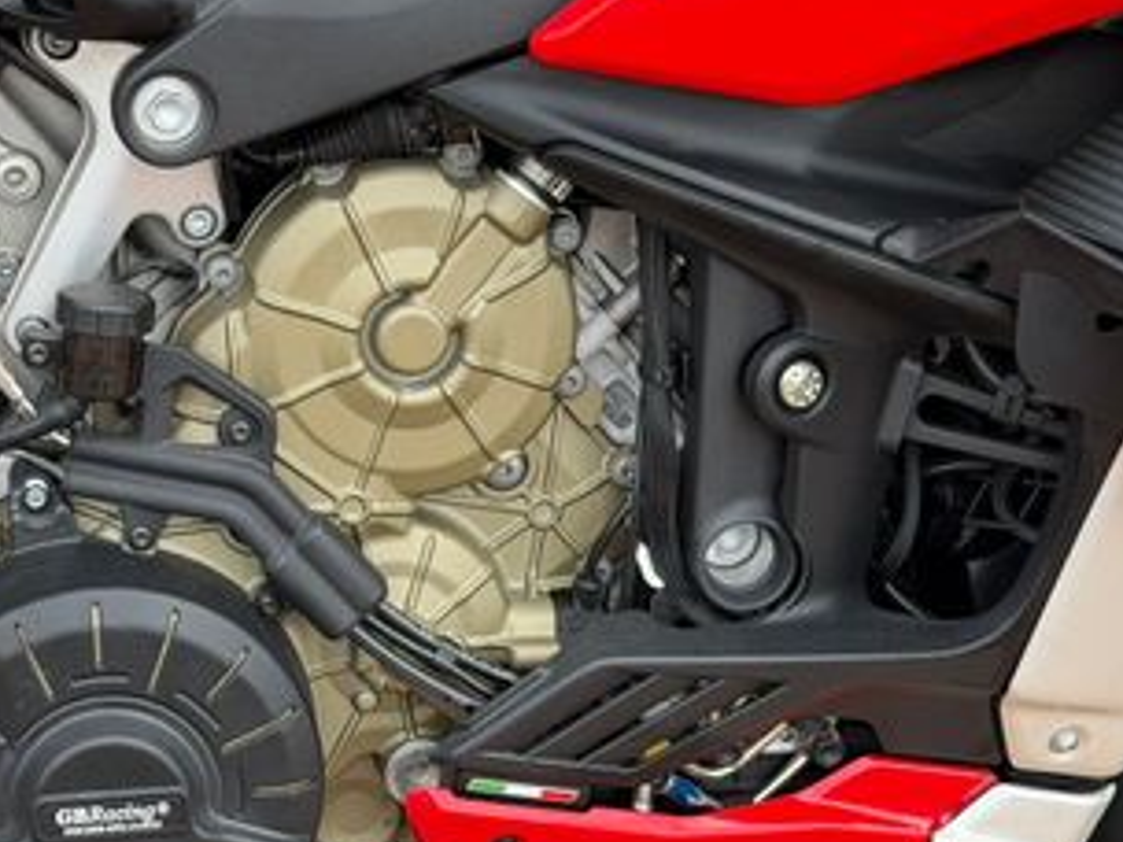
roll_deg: -1.1
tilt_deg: -29.1
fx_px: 3277
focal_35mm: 101
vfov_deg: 14.6
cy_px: 425
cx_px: 251
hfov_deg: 19.3
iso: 80
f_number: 1.78
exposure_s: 1/1167
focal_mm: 6.76
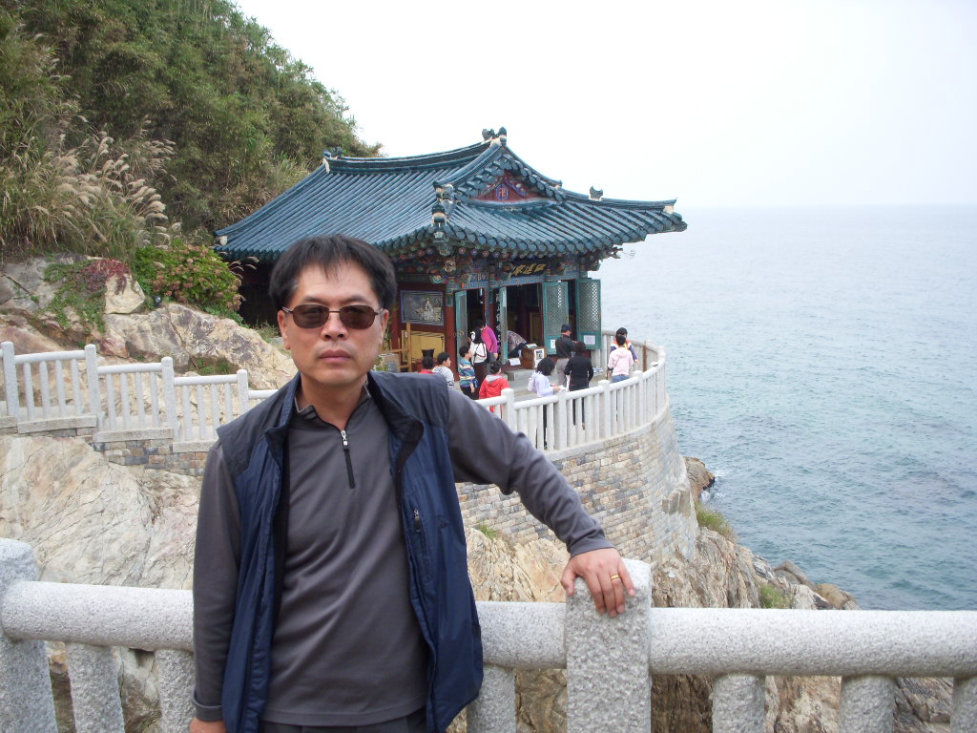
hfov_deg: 49.0
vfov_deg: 37.7
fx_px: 1073
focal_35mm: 38
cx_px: 488
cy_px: 366
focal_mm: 6.3
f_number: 3.3
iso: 100
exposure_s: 1/50
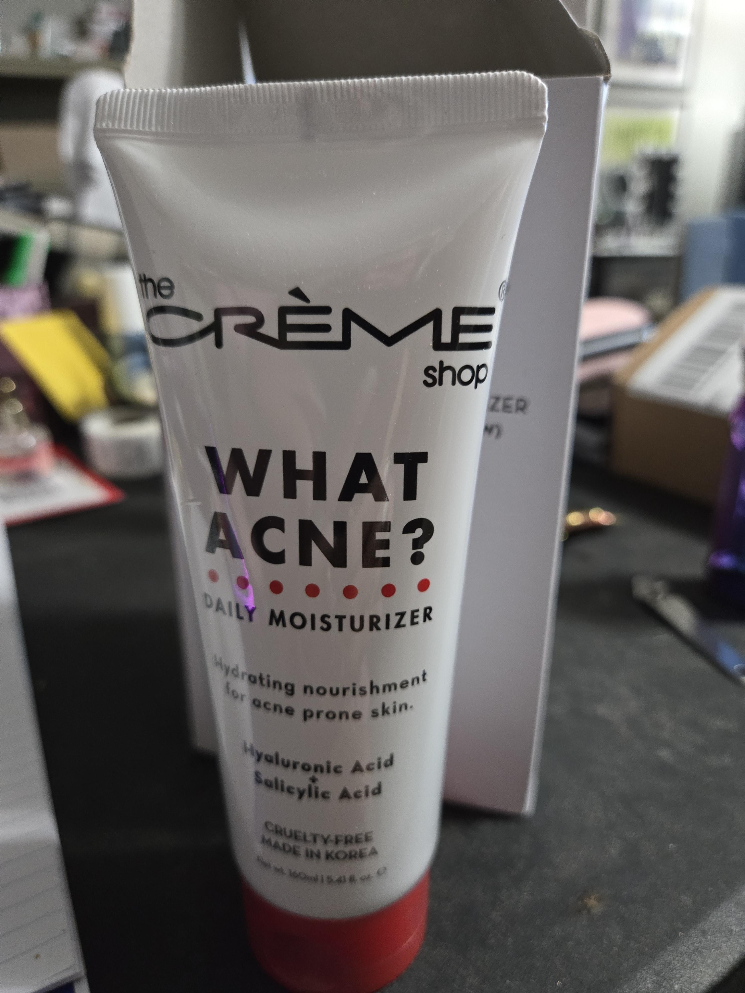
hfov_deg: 58.9
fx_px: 660
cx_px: 372
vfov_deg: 73.9
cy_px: 496
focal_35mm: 23
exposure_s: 1/60
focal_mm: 5.4
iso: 1000
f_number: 1.8
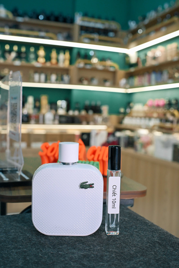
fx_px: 280
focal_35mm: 38
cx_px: 90
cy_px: 134
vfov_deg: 51.3
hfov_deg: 35.5
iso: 1600
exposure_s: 1/100
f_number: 3.5
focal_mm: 25
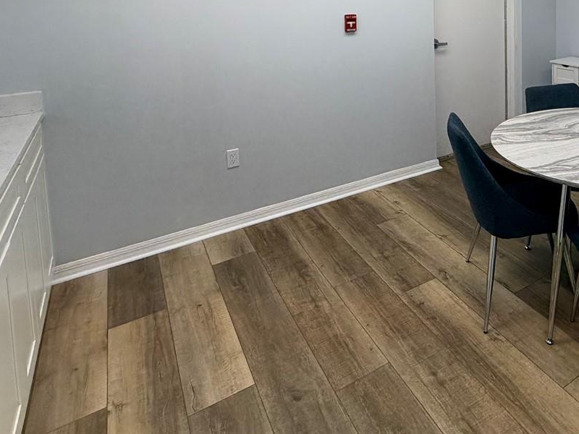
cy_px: 24
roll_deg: +1.7
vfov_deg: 44.1
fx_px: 468
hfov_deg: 59.1
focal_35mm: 28
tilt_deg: -4.5
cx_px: 454
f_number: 2.2
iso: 64
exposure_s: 1/120
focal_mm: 2.22
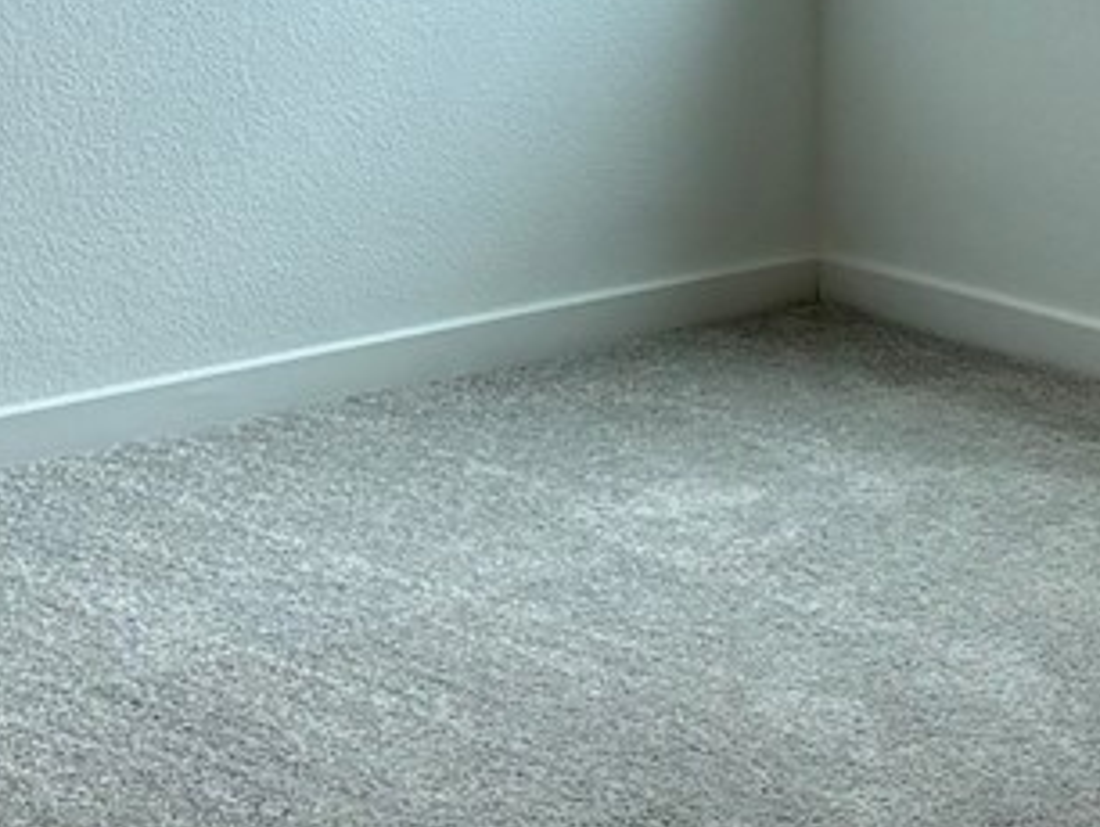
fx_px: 5534
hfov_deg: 11.3
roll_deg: +0.0
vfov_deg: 8.3
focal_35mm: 174
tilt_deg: -4.1
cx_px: 298
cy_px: -536
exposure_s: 1/120
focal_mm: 5.96
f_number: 1.6
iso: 40
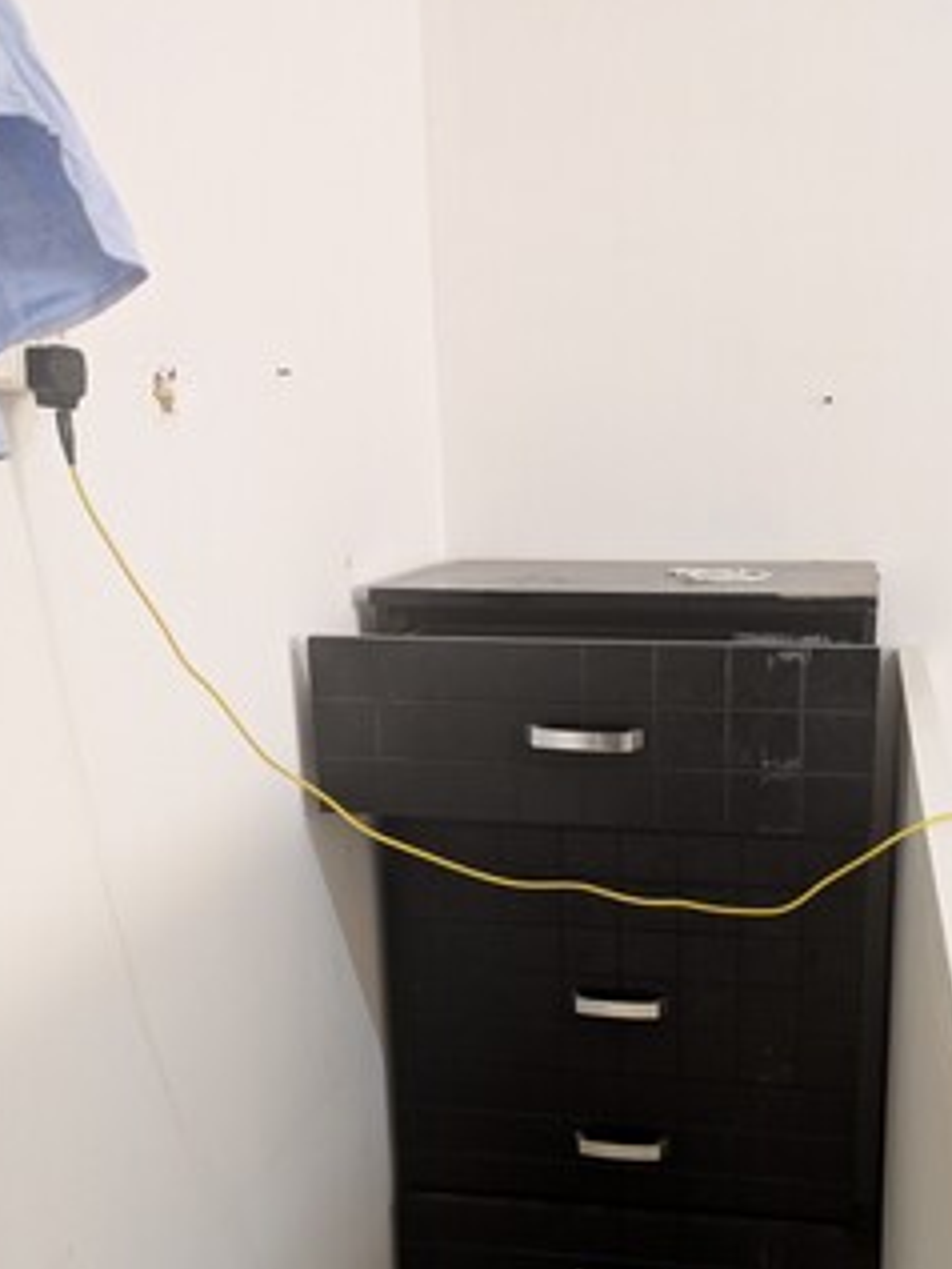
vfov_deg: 50.7
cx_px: 626
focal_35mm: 36
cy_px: 807
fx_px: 1319
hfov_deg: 39.3
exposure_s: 1/24
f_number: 1.89
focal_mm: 5.43
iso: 575
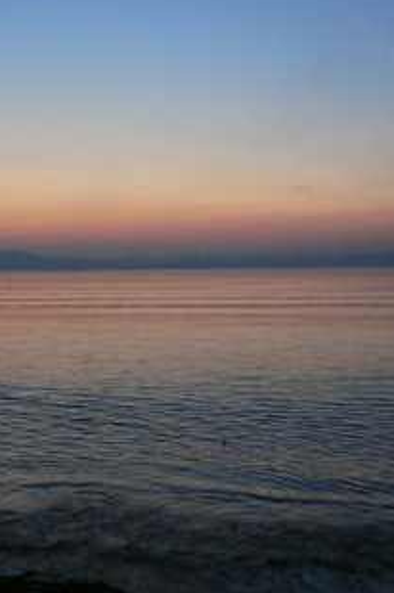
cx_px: 97
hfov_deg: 26.6
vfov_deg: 39.6
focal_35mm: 50
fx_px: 823
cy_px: 292
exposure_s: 1/8
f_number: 2.8
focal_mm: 5.8
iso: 200
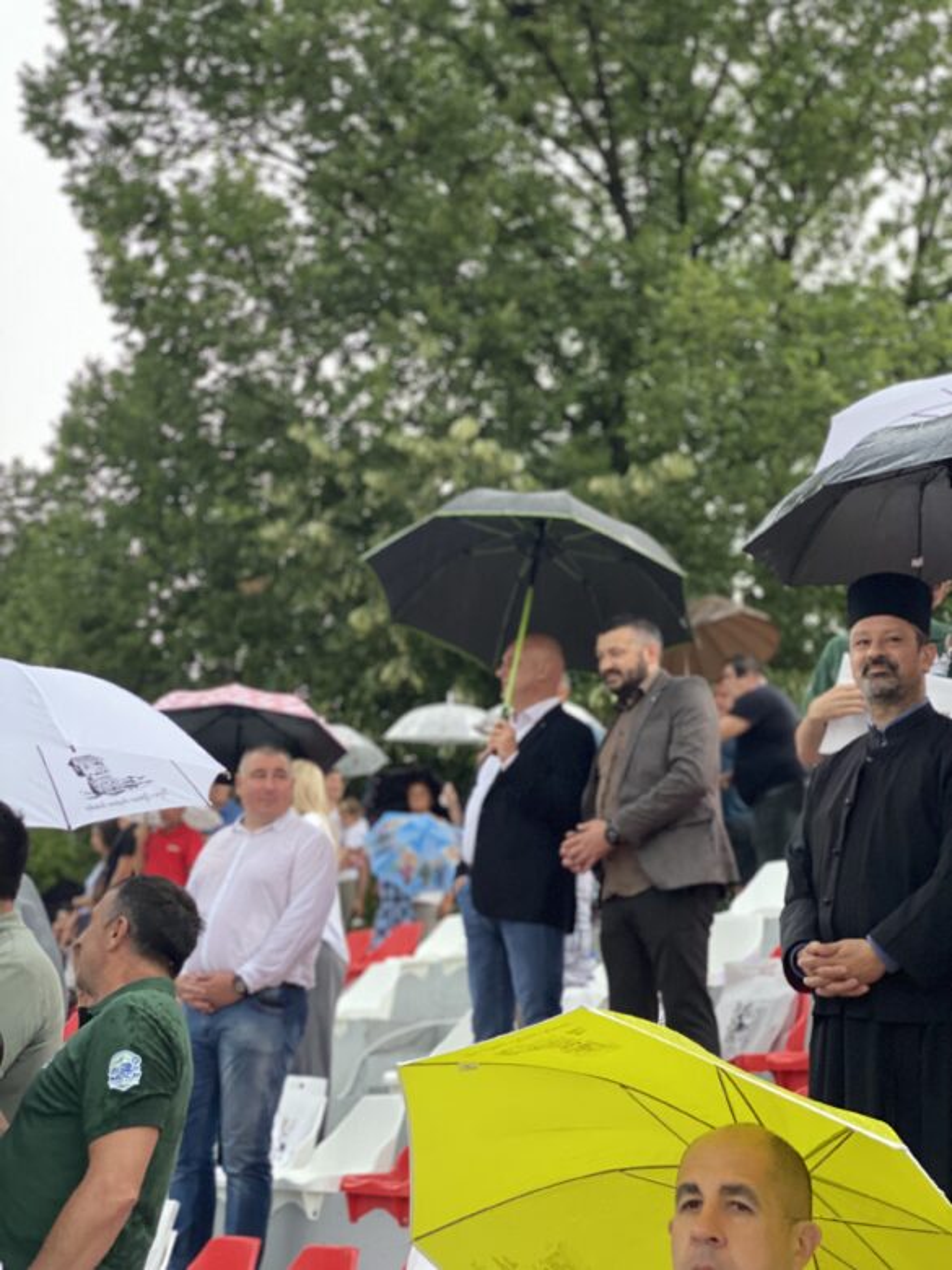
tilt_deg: +17.3
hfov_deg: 28.0
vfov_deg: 36.8
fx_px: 1907
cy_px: 635
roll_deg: -3.8
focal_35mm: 52
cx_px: 476
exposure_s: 1/40
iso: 320
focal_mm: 6
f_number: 2
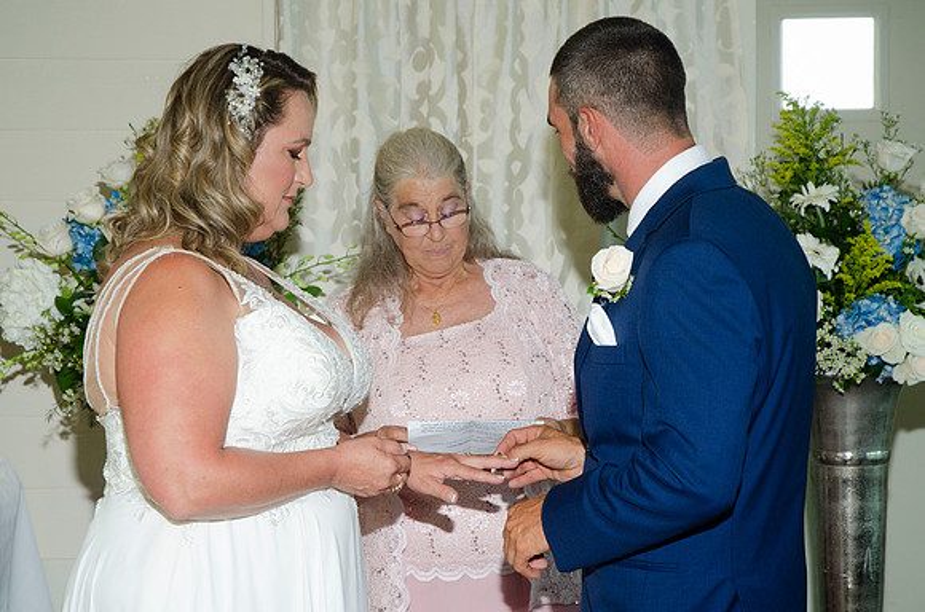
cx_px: 462
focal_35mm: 78
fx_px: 2000
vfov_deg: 17.4
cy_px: 306
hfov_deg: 26.0
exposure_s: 1/125
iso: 400
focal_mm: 52
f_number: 5.6
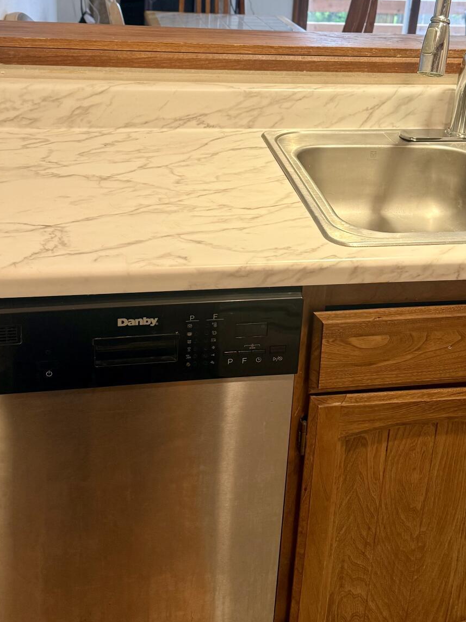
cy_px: 173
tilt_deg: -20.4
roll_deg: -3.7
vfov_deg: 43.7
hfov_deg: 34.3
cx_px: 256
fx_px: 754
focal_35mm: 42
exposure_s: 1/120
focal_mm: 6.76
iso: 200
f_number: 1.78
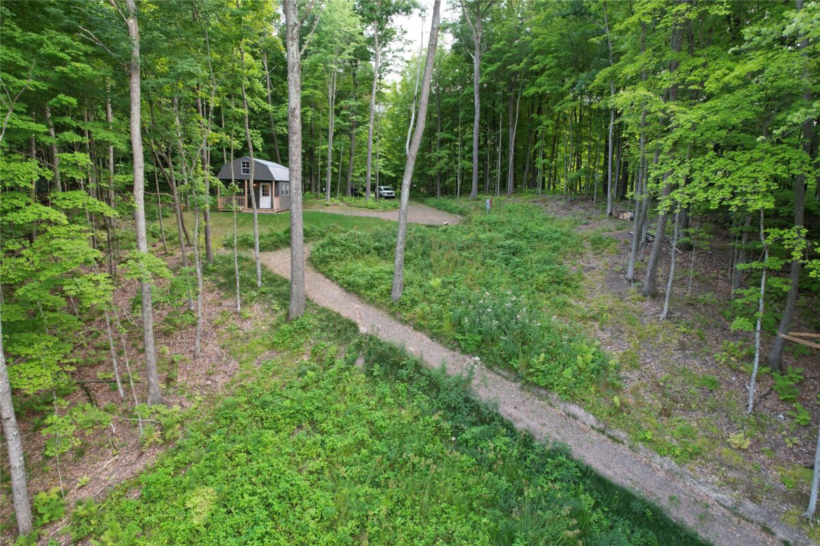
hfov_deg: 78.6
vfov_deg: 57.2
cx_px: 410
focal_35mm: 22
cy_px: 273
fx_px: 501
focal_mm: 8.38
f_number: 2.8
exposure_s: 1/30
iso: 100
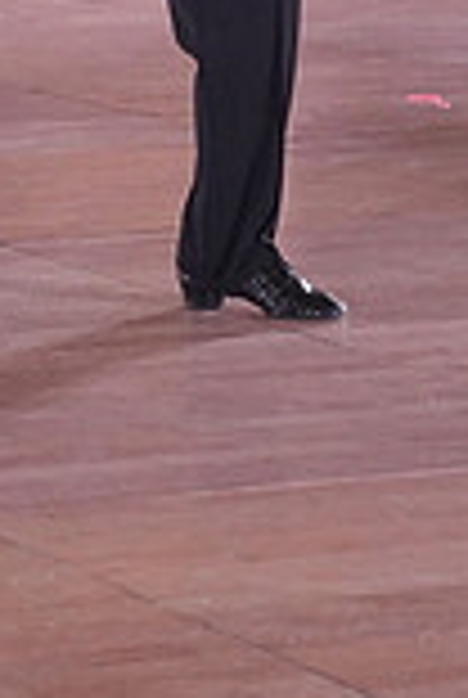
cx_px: -227
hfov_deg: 5.6
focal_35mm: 243
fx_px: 4717
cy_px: -329
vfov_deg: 8.3
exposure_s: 1/400
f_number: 4
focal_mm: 65
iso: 2000
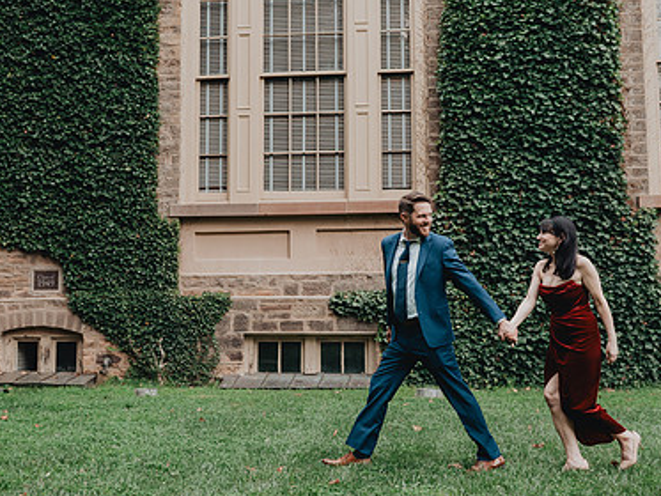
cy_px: 221
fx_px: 917
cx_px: 294
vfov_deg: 30.3
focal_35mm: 48
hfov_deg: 39.6
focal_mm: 29
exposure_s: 1/400
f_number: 3.2
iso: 400
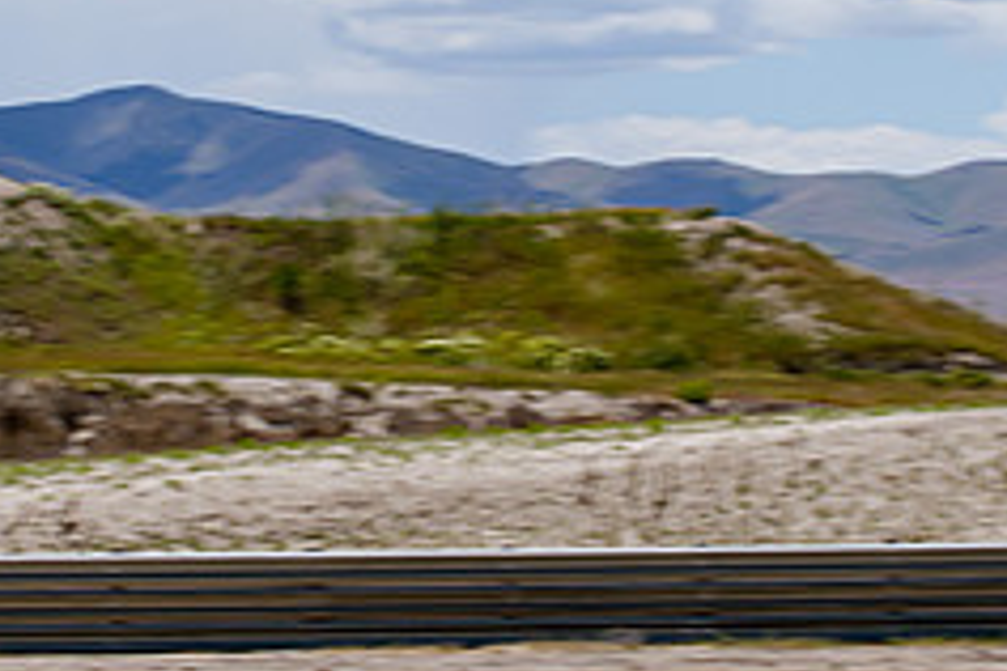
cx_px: 345
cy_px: 192
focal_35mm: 328
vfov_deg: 4.2
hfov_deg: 6.3
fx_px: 9174
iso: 31
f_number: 6.3
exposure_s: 1/320
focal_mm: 82
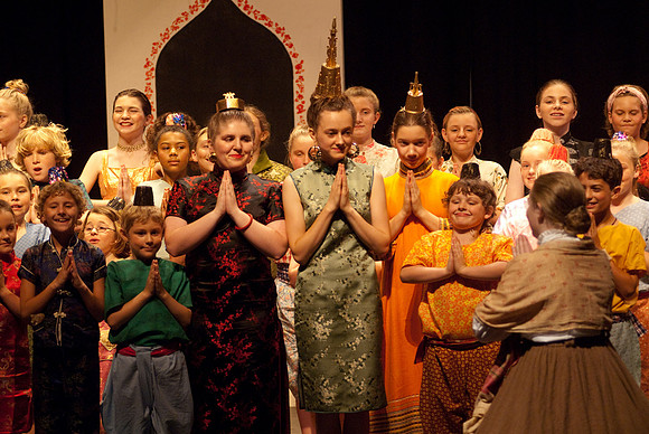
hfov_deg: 11.8
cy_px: 217
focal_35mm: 174
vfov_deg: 7.9
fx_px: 3140
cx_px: 324
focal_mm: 116
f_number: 2.8
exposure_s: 1/125
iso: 1000
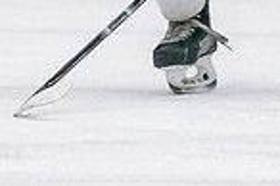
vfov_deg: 0.7
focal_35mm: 2071
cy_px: -282
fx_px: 16090
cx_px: 98
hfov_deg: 1.0
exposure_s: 1/1250
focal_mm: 200
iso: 3200
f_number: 2.8
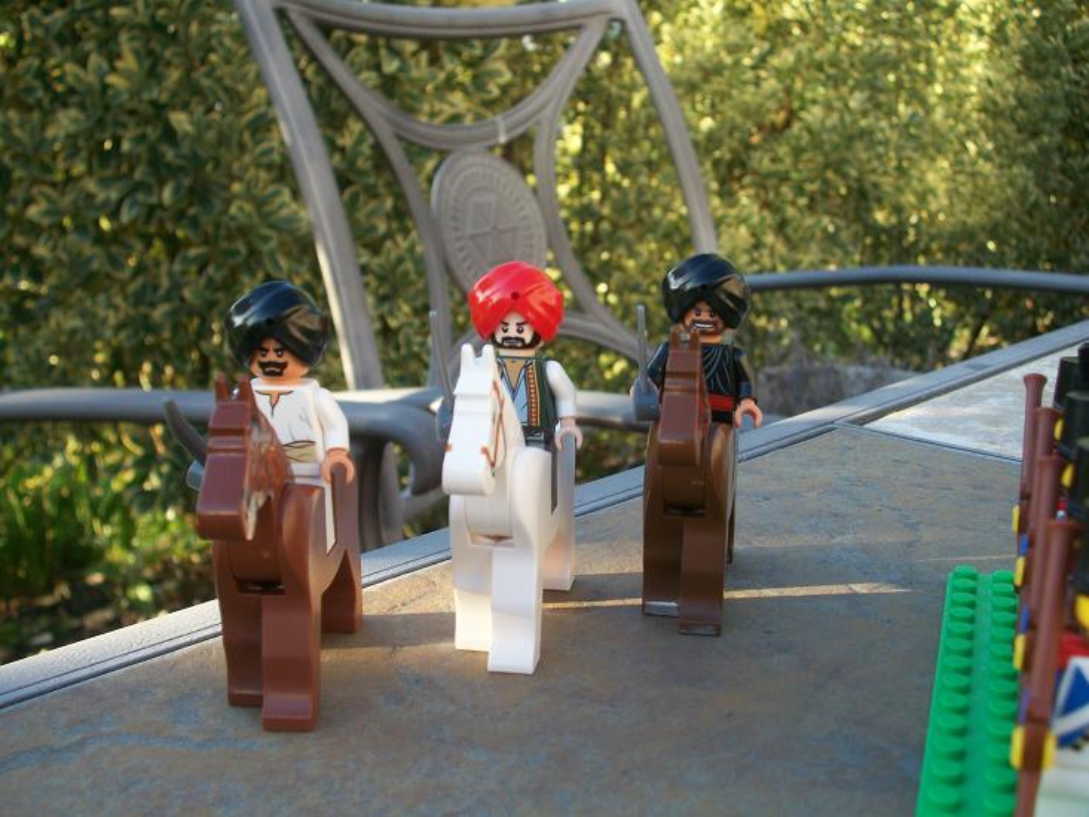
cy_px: 408
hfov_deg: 42.9
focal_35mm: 44
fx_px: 1384
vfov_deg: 32.9
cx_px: 544
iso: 80
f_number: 3.5
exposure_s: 1/100
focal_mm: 7.8
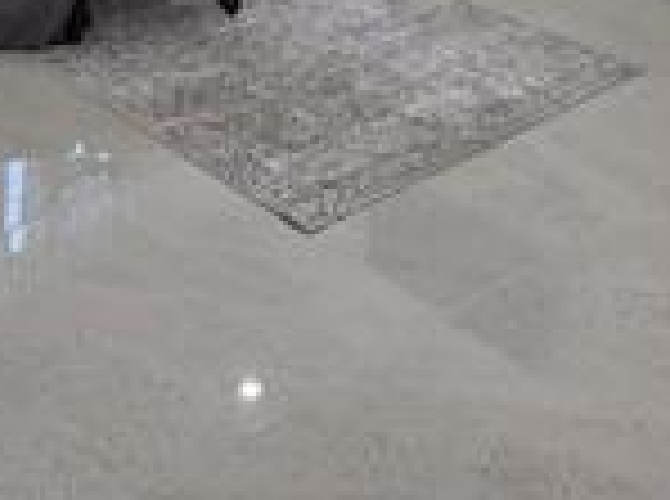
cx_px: 76
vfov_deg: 22.7
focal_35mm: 56
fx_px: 1081
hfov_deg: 32.8
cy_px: -176
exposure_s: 1/120
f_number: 1.9
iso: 80
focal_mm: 2.2
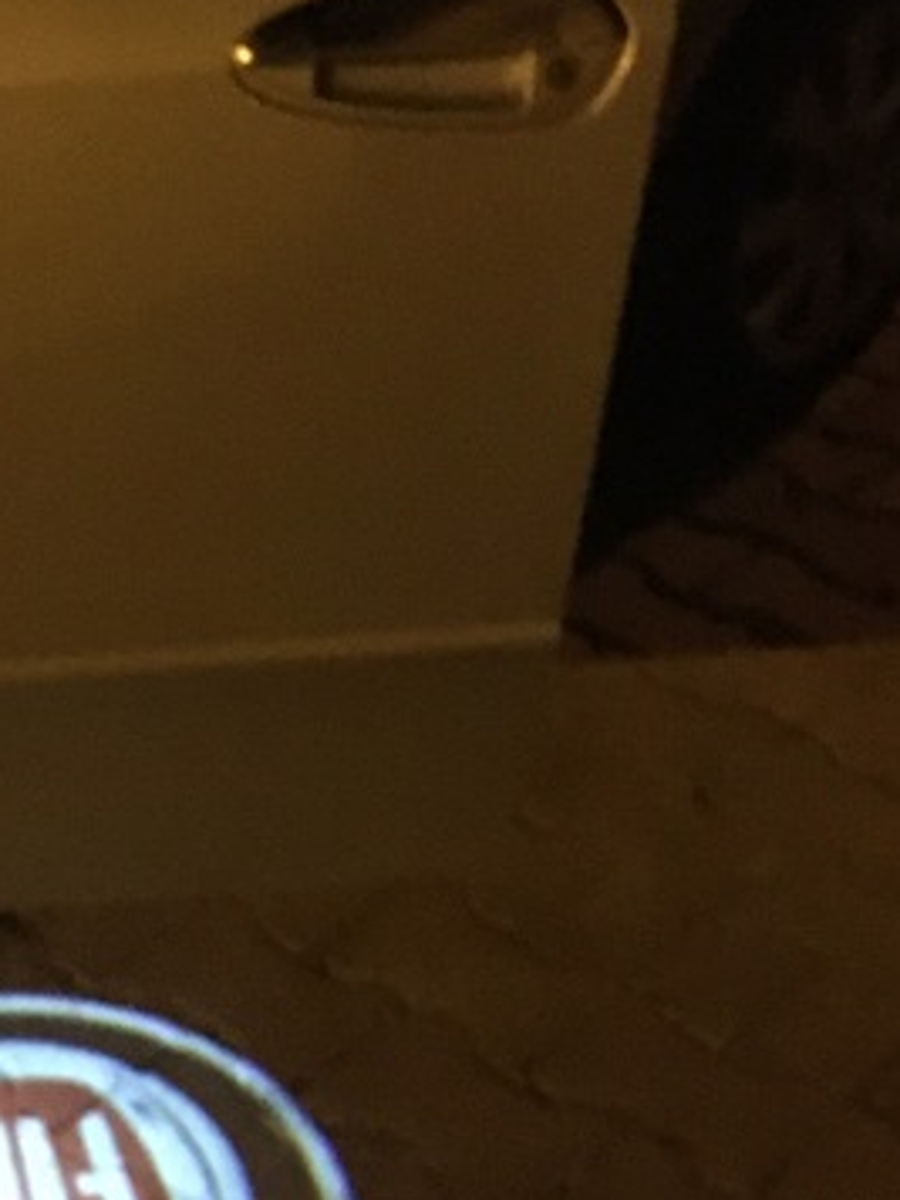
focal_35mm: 75
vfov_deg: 26.0
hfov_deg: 19.5
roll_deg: -3.5
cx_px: 263
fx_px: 2600
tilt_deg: -34.2
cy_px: 610
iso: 1250
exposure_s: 1/17
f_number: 2.2
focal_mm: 4.15
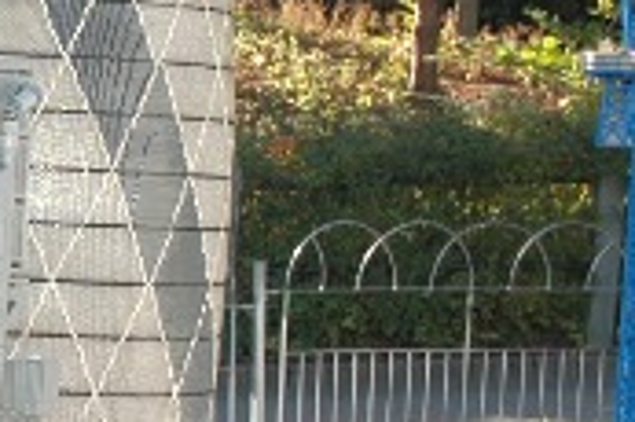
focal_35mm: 173
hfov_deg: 11.1
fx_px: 3054
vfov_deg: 7.9
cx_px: -503
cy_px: 466
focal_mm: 25
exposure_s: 1/250
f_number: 3.8
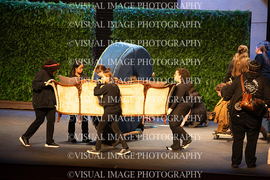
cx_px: 135
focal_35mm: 270
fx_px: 2024
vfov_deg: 5.1
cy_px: 90
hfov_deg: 7.6
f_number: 6.3
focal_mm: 270
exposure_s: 1/160
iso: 4000
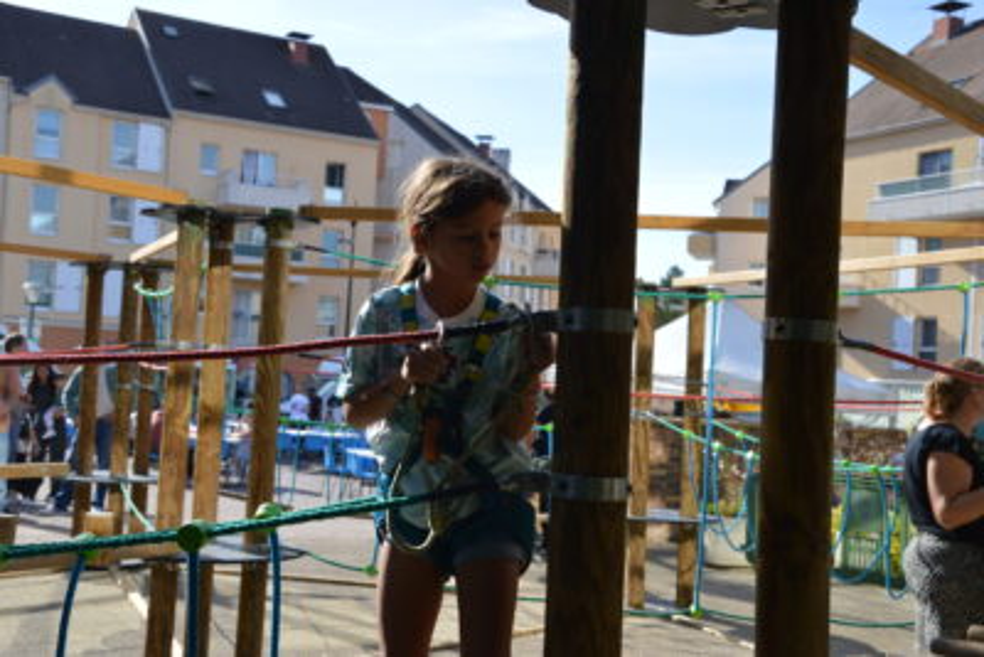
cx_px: 492
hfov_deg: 41.1
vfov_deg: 28.1
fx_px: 1312
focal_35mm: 48
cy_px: 328
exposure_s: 1/200
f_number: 7.1
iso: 100
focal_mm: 32
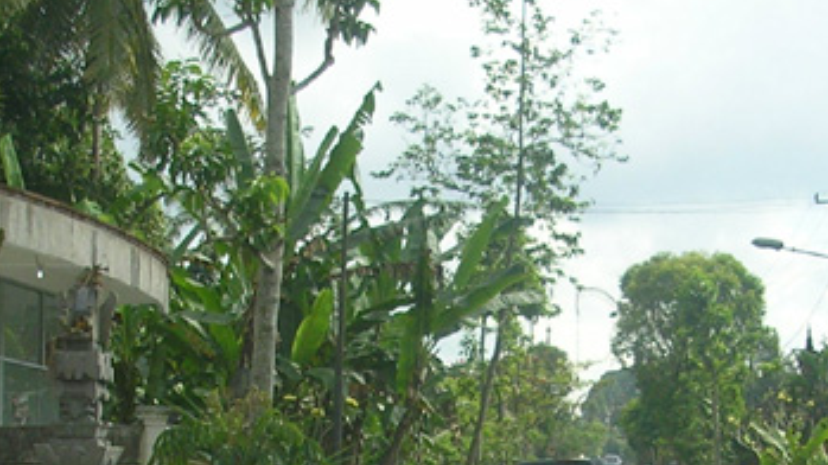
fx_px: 2085
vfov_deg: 12.2
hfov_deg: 22.4
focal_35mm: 95
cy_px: 655
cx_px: 470
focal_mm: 5.8
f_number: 2.8
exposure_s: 1/504
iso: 50
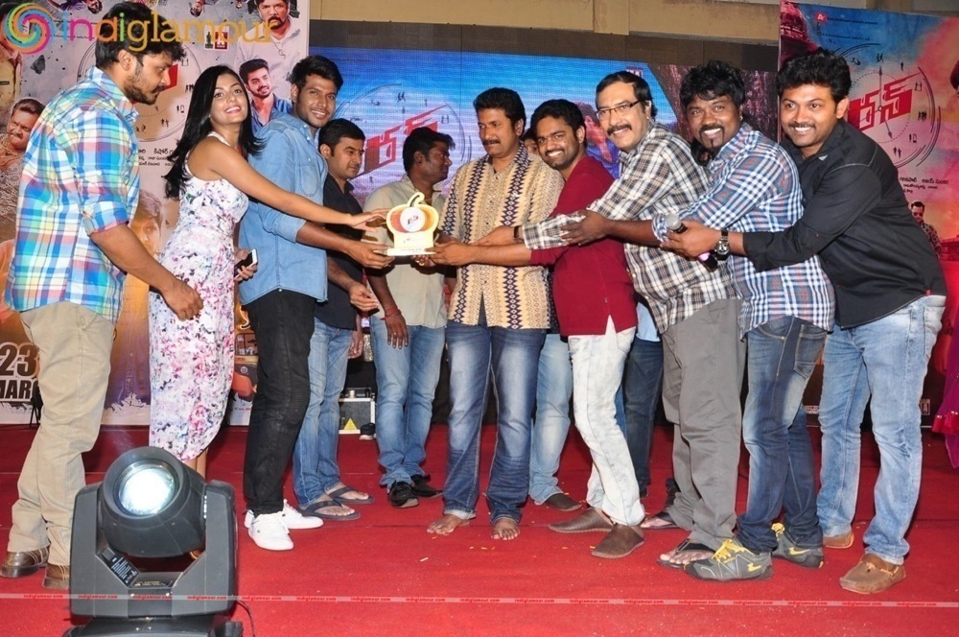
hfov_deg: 59.6
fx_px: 838
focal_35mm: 32
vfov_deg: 41.6
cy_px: 318
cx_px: 480
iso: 500
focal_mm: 21
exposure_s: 1/125
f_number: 7.1
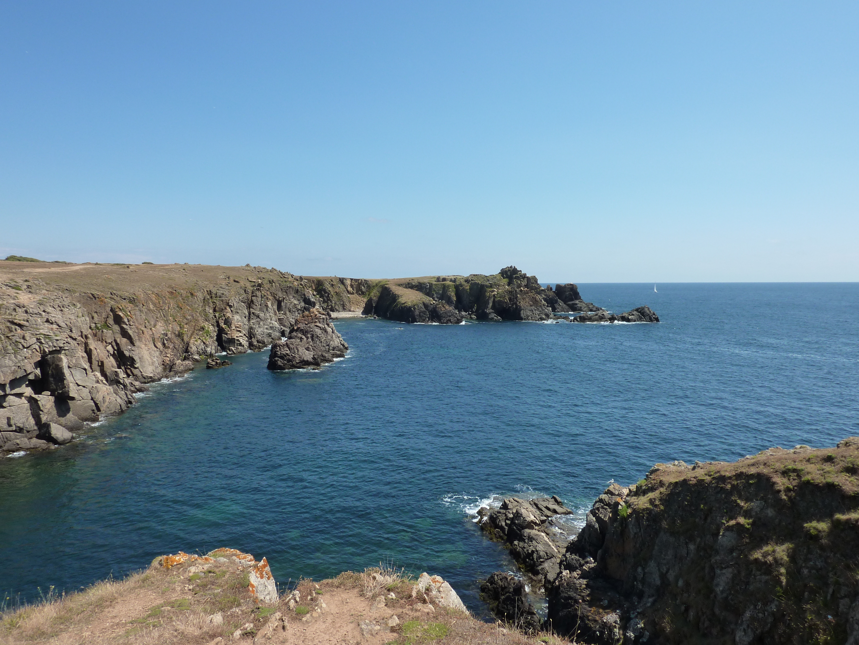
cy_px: 322
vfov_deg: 54.9
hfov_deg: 69.4
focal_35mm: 25
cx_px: 430
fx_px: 620
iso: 125
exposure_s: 1/500
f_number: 5
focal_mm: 4.1
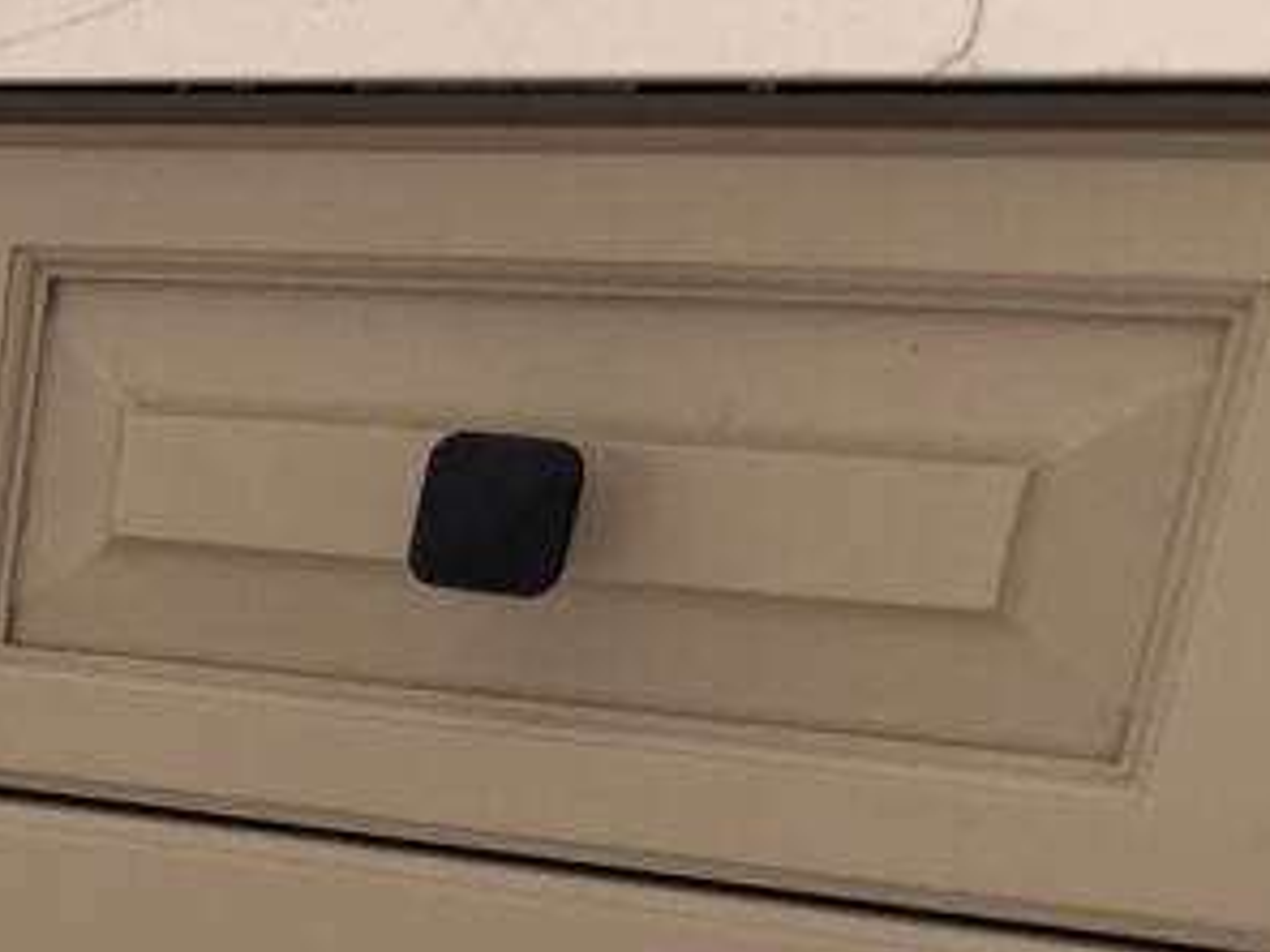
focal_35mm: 83
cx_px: -867
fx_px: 3045
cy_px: 1437
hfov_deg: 19.2
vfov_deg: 16.2
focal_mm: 6.76
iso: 125
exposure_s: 1/60
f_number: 1.78
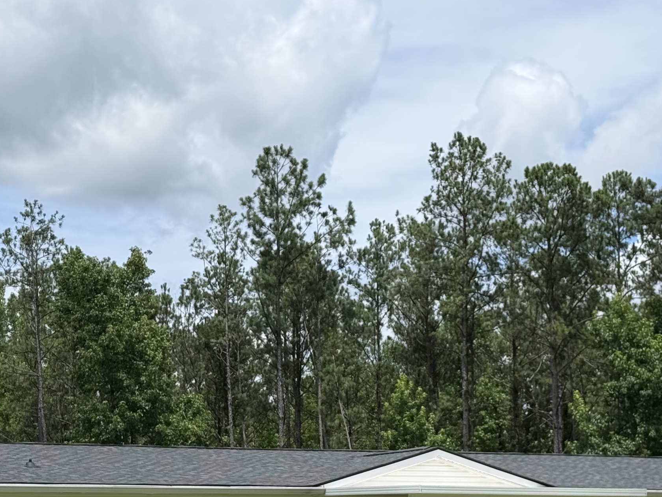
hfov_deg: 22.2
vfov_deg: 16.6
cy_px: 435
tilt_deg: +5.2
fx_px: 1683
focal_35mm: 88
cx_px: 363
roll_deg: +0.9
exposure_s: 1/3891
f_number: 1.78
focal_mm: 6.76
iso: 100
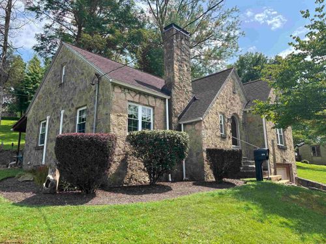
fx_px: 245
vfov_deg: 53.1
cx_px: 163
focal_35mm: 26
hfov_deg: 67.3
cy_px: 122
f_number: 1.6
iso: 50
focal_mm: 5.96
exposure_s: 1/1362
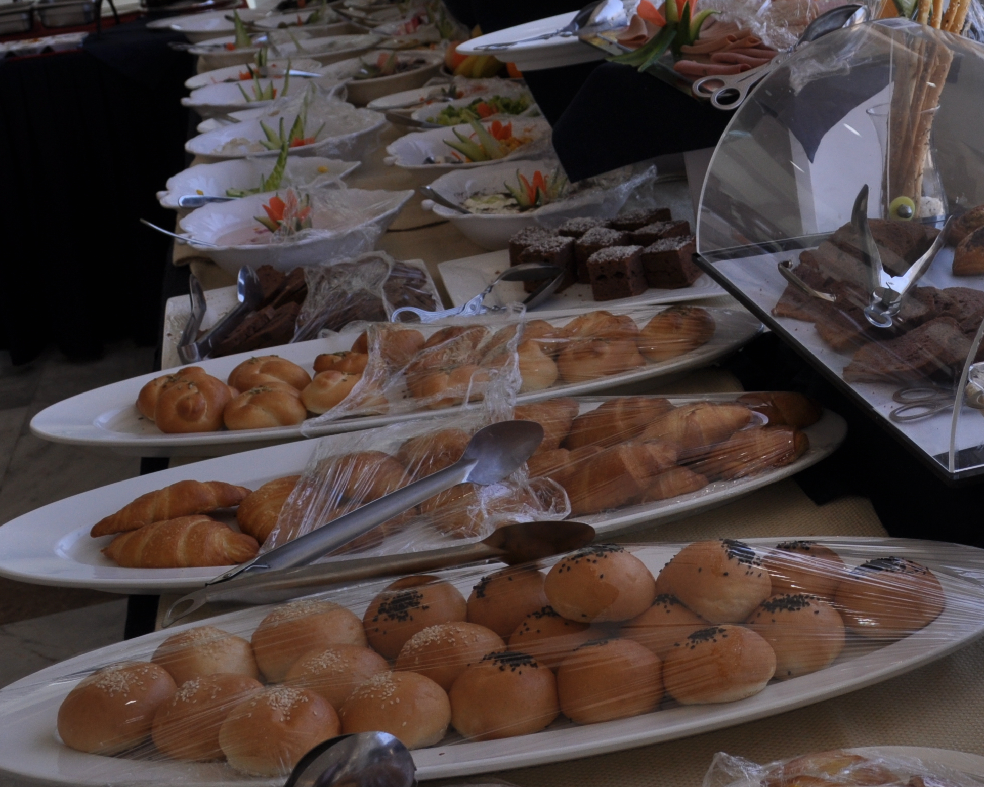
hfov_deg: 29.4
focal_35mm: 62
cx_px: 857
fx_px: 1806
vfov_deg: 24.5
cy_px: 257
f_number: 3.8
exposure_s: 1/250
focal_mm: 20
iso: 200
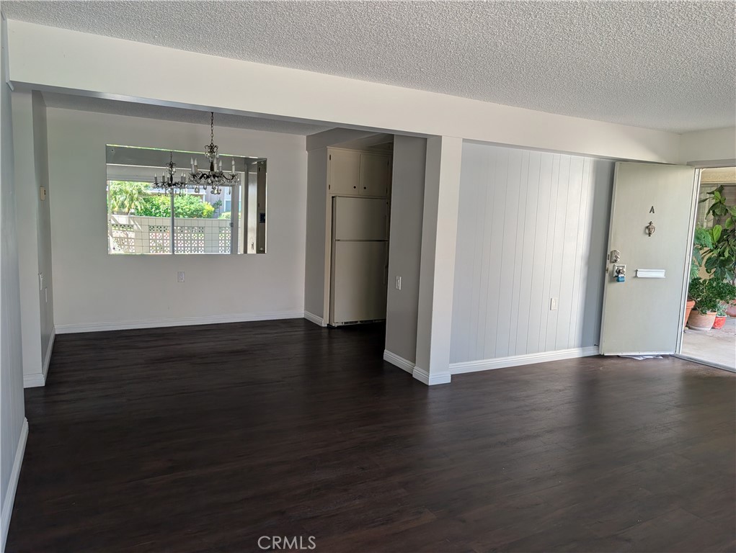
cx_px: 368
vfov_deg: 56.9
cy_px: 276
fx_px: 511
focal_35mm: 24
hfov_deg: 71.5
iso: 19
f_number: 1.68
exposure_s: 1/321
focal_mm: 6.9
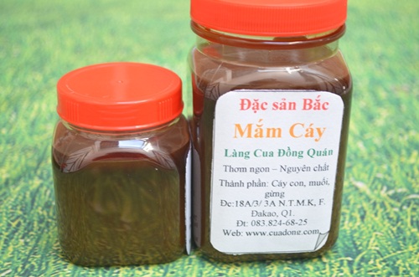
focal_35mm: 60
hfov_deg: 33.5
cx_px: 210
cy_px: 138
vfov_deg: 22.5
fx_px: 697
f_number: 5.3
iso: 160
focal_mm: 40
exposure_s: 1/20
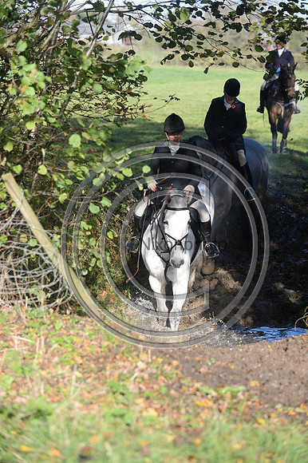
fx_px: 1606
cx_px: 154
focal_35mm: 125
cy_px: 232
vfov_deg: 16.4
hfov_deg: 11.0
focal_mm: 125
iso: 1000
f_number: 4
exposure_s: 1/2500
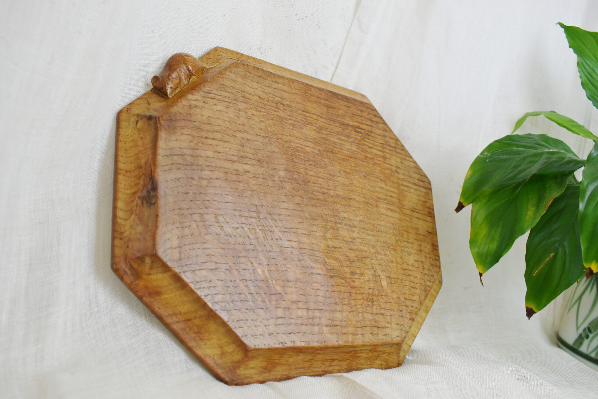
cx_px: 299
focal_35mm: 30
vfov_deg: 43.6
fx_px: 498
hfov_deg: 61.9
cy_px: 200
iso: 400
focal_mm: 20
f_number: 5.6
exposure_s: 1/60
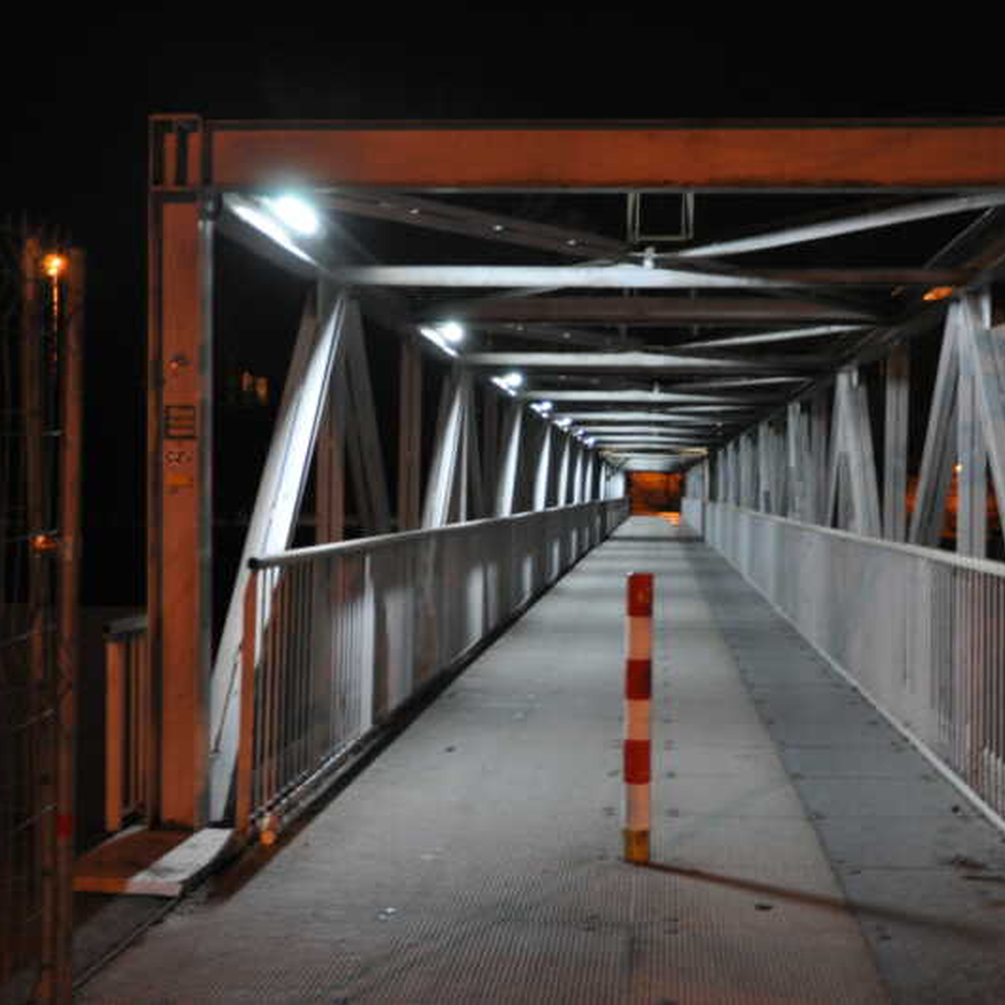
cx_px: 527
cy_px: 502
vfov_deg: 34.0
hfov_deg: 34.0
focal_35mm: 50
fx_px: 1642
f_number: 4
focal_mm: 26
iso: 1250
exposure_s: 1/4
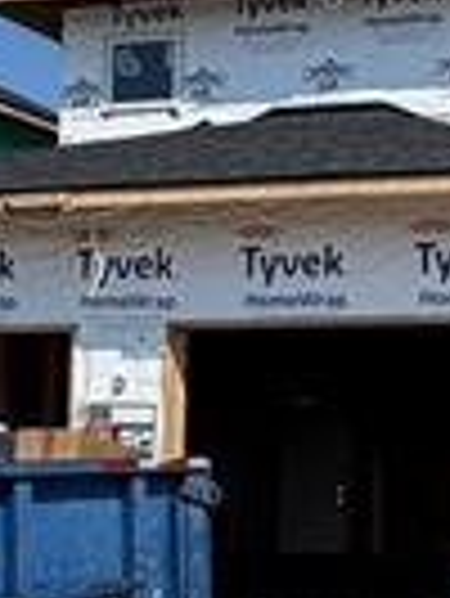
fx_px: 1402
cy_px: 409
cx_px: 698
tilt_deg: +4.3
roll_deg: -0.2
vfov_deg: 24.0
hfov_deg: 16.4
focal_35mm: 81
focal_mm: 2.22
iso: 20
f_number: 2.2
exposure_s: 1/1285
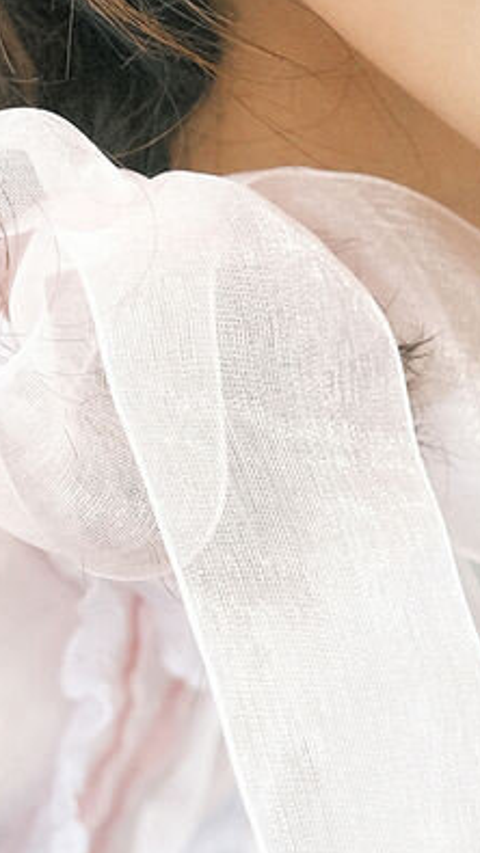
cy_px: 209
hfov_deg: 3.4
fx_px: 8106
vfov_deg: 6.0
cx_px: 510
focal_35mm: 358
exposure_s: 1/500
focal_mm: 50
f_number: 2.8
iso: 160
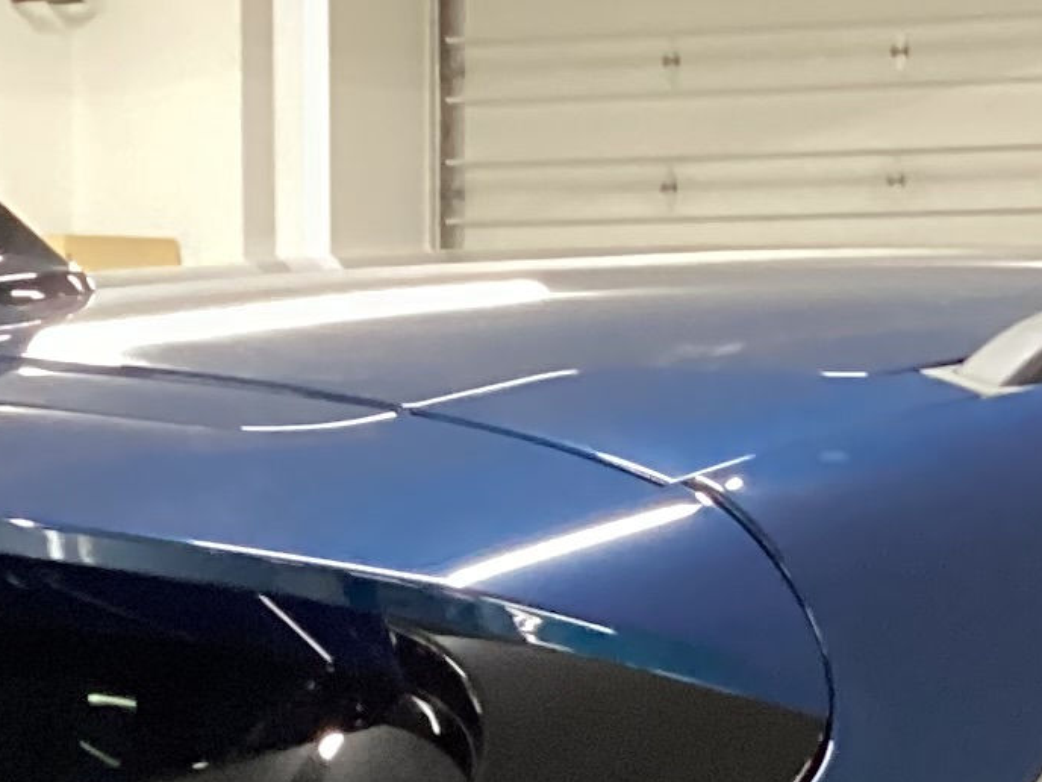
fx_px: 4425
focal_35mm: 147
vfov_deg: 9.2
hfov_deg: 13.4
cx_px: 392
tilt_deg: -19.1
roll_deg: -0.1
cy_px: 1781
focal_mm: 3.3
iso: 320
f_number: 2.4
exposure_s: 1/25
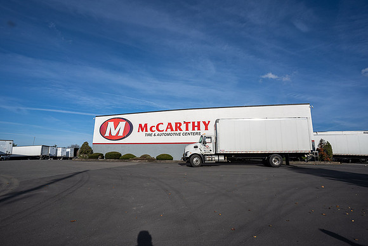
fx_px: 174
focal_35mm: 17
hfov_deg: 93.3
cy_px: 123
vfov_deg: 70.5
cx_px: 184
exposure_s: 1/1000
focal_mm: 17
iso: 125
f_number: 7.1
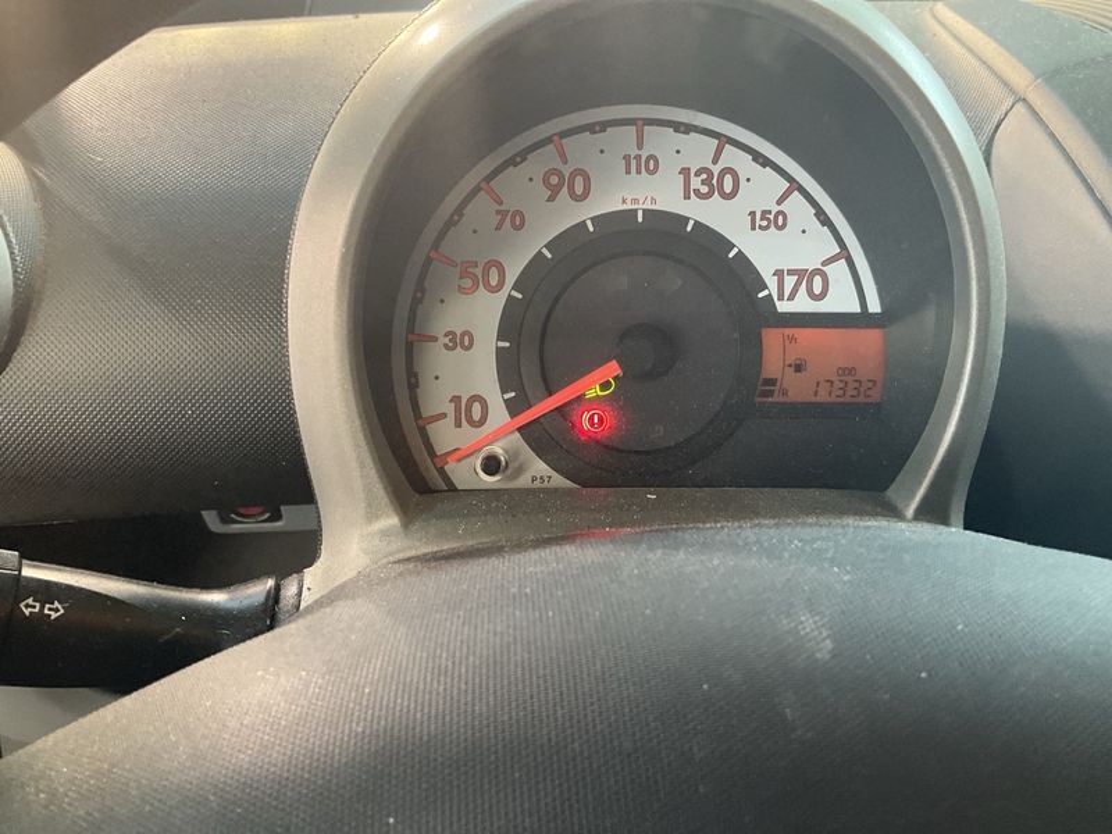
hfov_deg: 61.7
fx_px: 932
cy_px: 417
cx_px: 556
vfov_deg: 48.2
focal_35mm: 29
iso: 200
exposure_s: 1/60
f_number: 1.8
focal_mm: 3
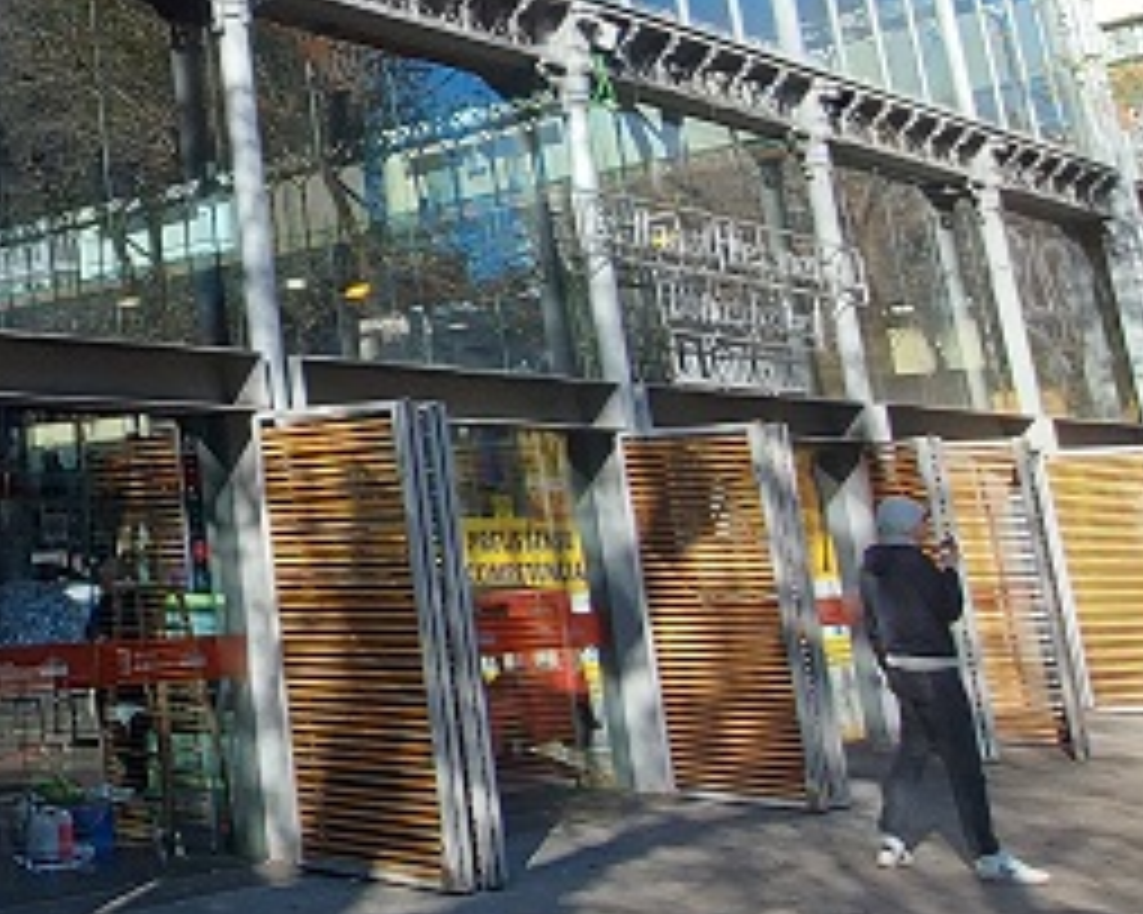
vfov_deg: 33.0
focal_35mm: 44
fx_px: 1488
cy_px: 158
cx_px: -284
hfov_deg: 33.0
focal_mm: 1.74
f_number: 2.2
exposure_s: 1/469
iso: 50
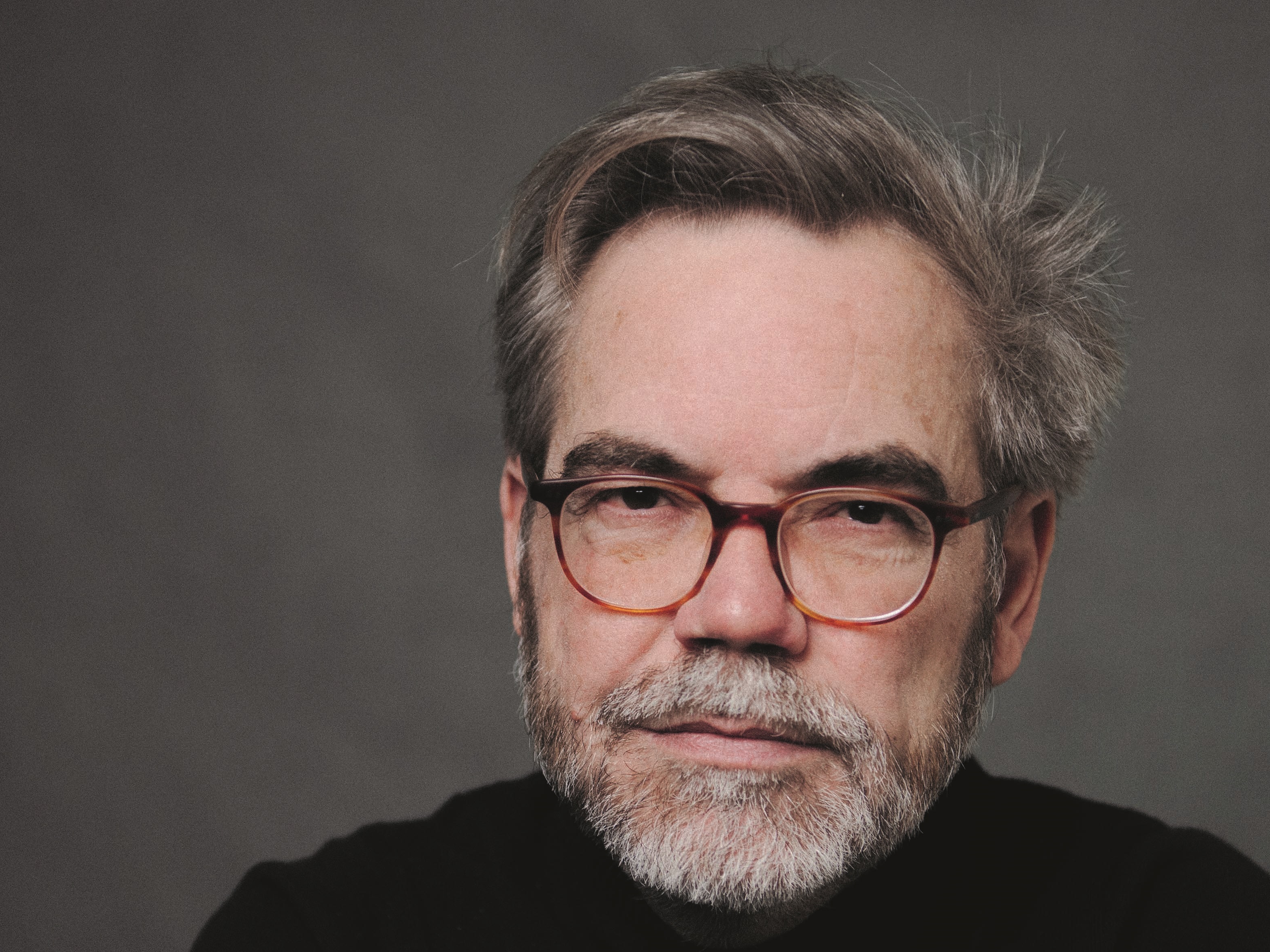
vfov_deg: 16.9
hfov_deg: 22.5
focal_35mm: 87
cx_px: 583
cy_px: 635
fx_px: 3192
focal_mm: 48
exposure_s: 1/160
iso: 400
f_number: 2.8
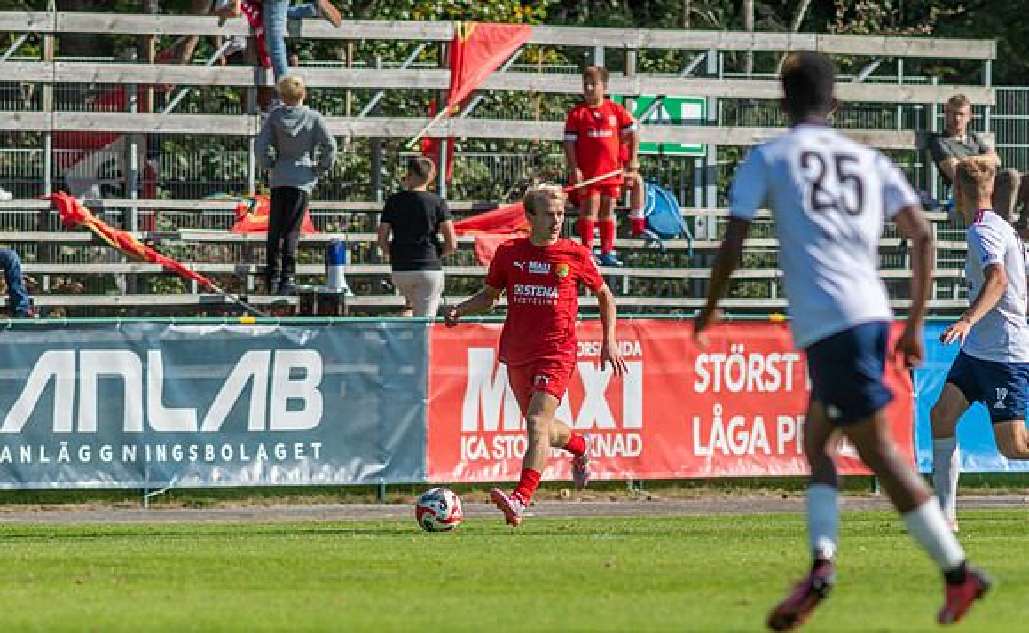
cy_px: 427
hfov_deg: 3.5
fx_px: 16689
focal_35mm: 598
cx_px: 641
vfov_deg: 2.2
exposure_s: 1/2000
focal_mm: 300
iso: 125
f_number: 3.5
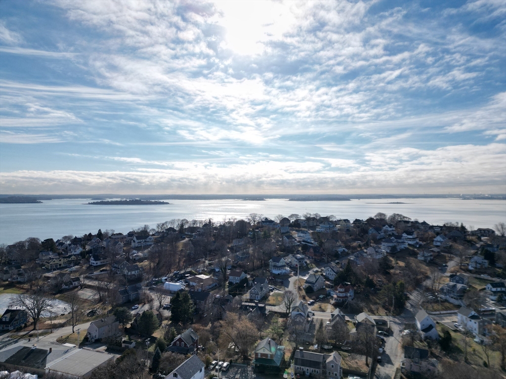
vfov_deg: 56.8
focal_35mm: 24
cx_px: 253
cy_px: 190
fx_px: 351
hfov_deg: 71.6
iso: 110
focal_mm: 6.72
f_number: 1.7
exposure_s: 1/8000
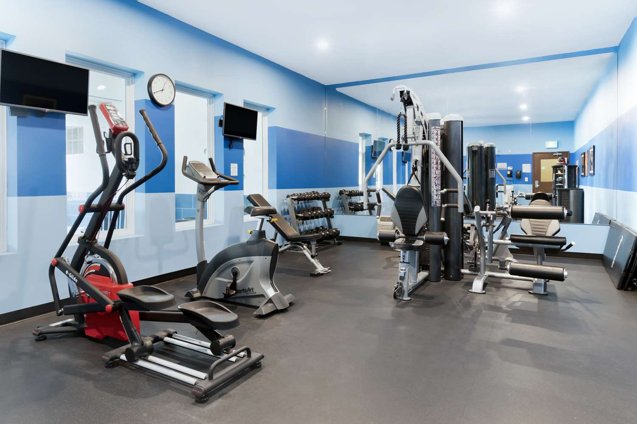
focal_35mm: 21
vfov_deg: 59.5
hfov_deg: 81.2
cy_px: 212
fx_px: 372
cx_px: 318
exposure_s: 1.5
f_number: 8
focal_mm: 14
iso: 400
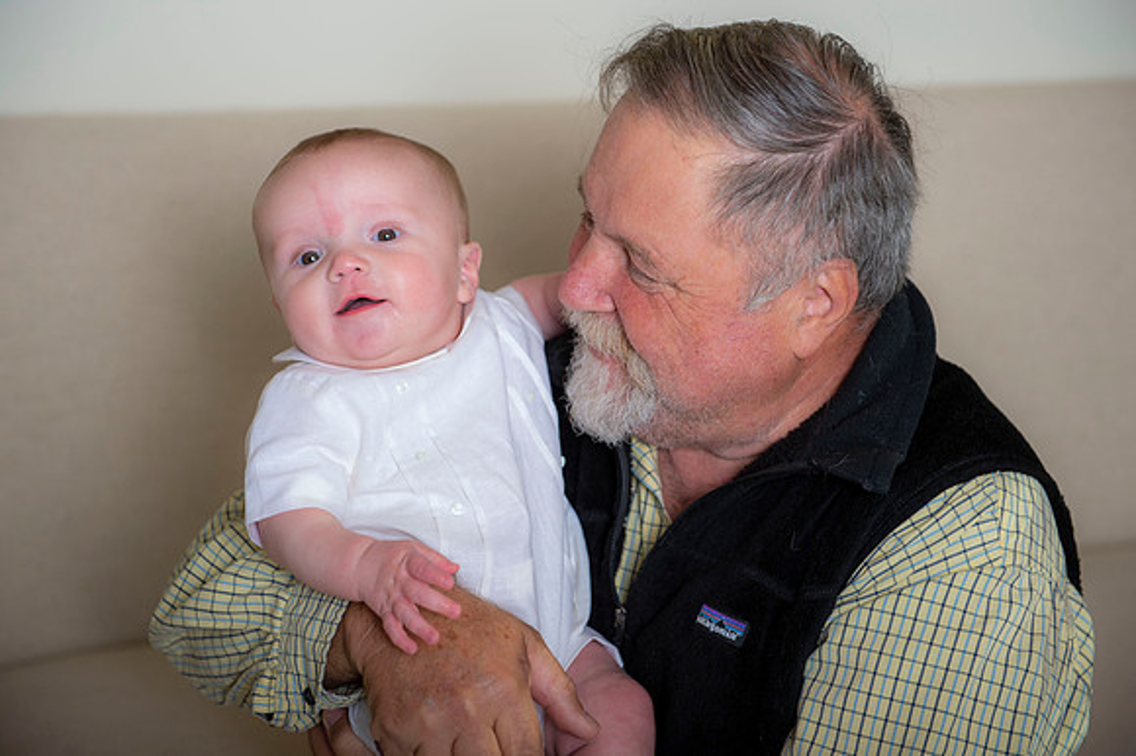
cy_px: 378
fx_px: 2208
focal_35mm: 70
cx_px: 568
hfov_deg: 28.9
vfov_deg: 19.4
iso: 250
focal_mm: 70
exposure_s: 1/200
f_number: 4
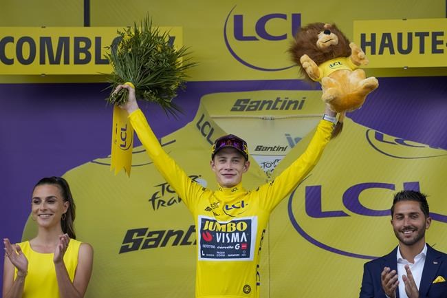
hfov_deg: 10.0
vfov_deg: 6.7
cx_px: 224
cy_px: 149
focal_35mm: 206
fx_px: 2557
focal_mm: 206
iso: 1250
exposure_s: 1/800
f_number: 5.6
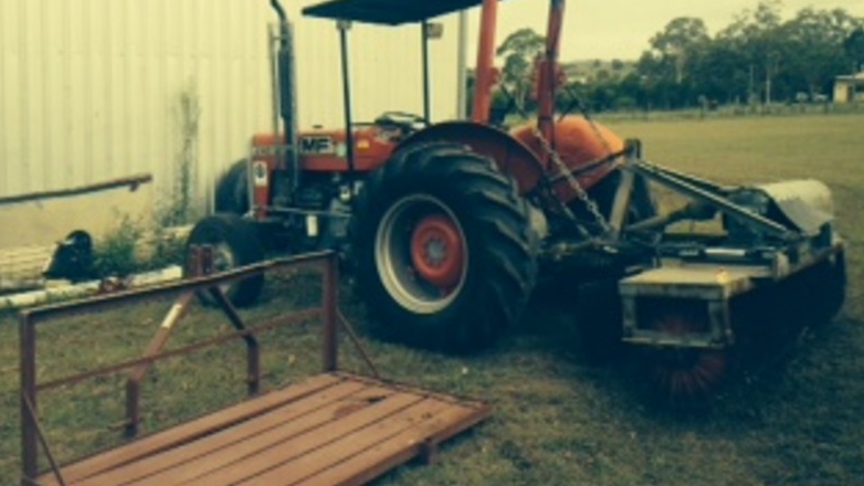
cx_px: 430
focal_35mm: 39
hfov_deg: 51.6
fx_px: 894
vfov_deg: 30.3
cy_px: 172
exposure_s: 1/613
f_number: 2.4
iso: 50
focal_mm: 4.28
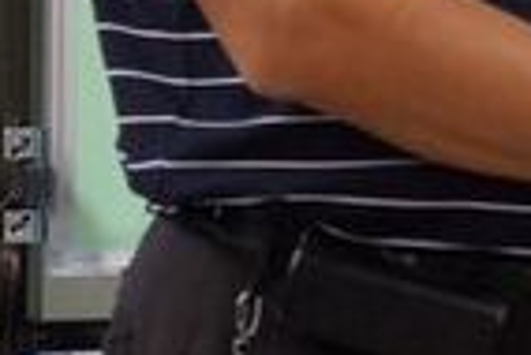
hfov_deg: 7.1
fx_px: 4134
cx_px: 1032
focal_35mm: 280
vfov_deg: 4.9
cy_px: -196
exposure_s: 1/160
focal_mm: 38
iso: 1600
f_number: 4.5
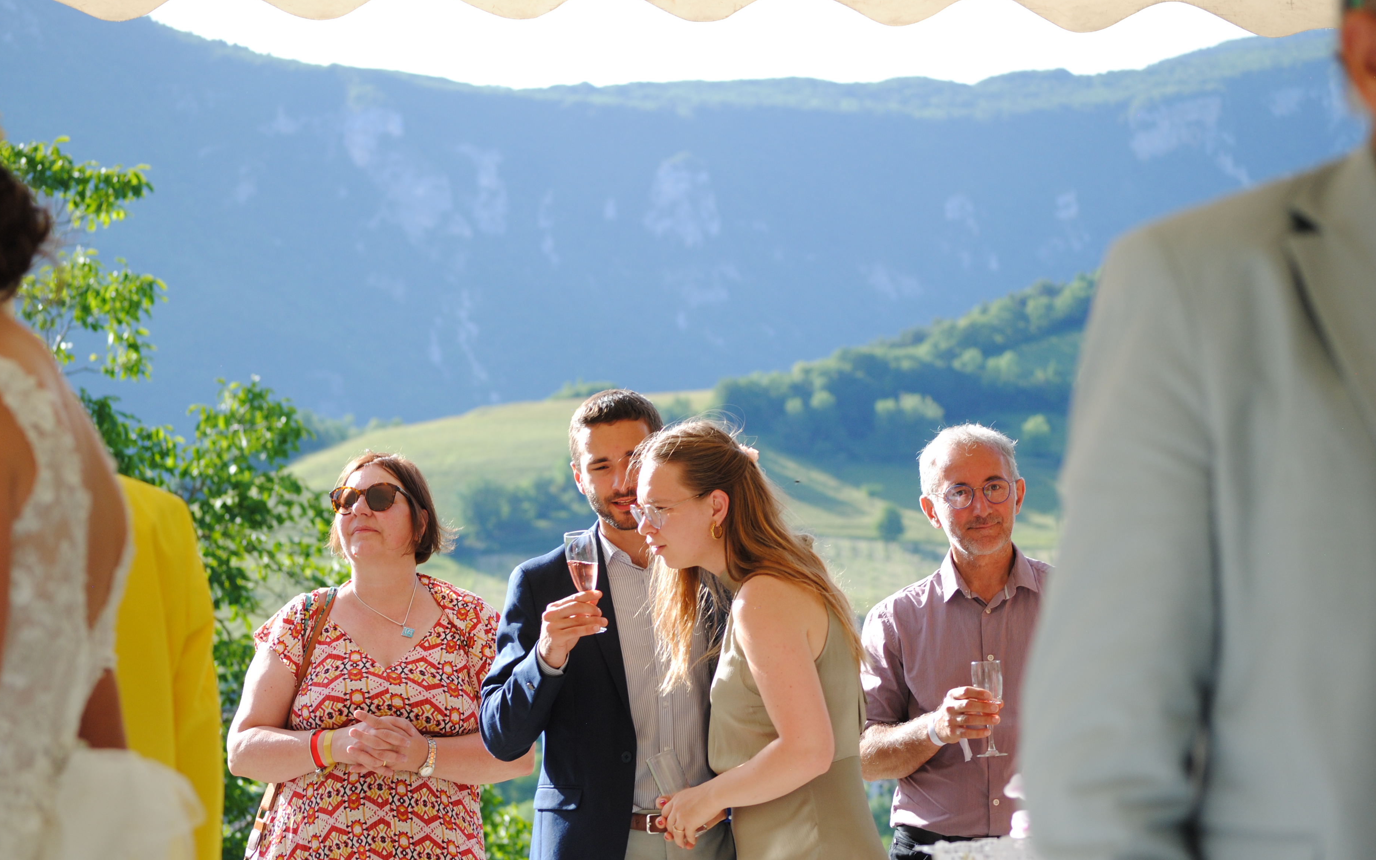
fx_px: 4200
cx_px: 685
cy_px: 467
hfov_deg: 18.6
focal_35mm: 112
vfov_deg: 11.7
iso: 200
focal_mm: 70
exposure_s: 1/320
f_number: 4.5
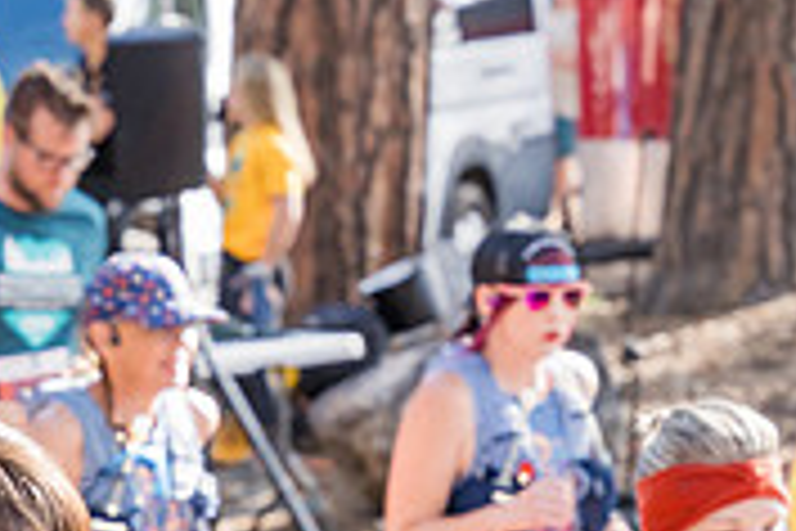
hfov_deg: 8.9
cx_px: 22
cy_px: 826
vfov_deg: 5.9
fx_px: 5085
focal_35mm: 230
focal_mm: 70
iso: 800
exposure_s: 1/400
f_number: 5
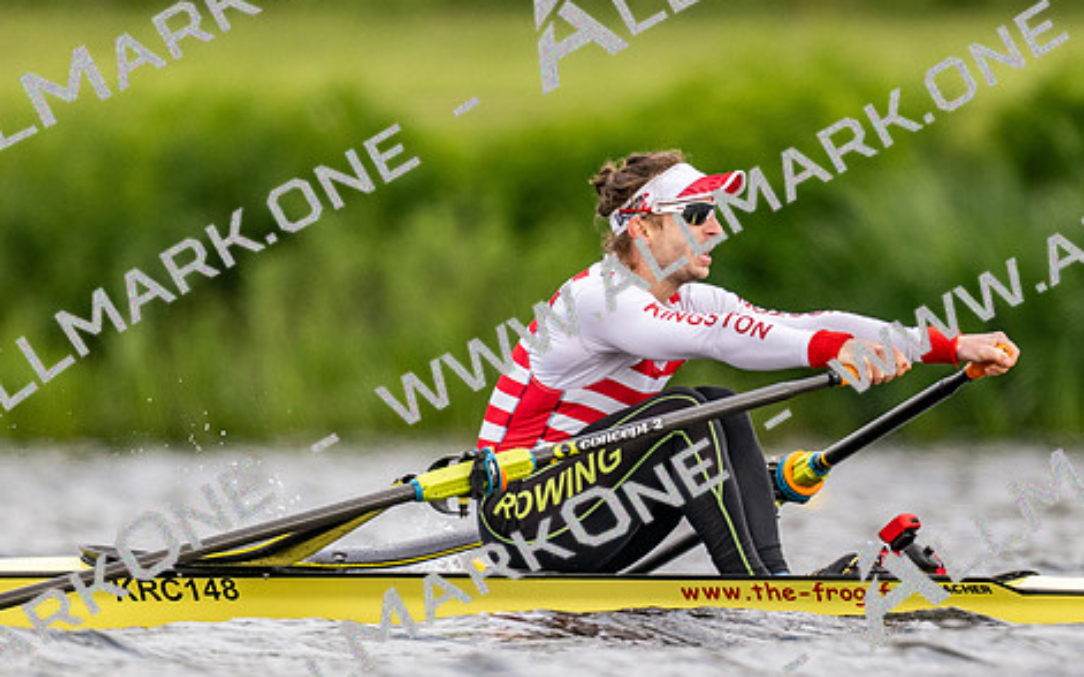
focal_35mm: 1131
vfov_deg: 1.2
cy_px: 432
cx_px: 661
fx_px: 33401
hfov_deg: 1.9
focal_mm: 600
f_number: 4
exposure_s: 1/2500
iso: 800
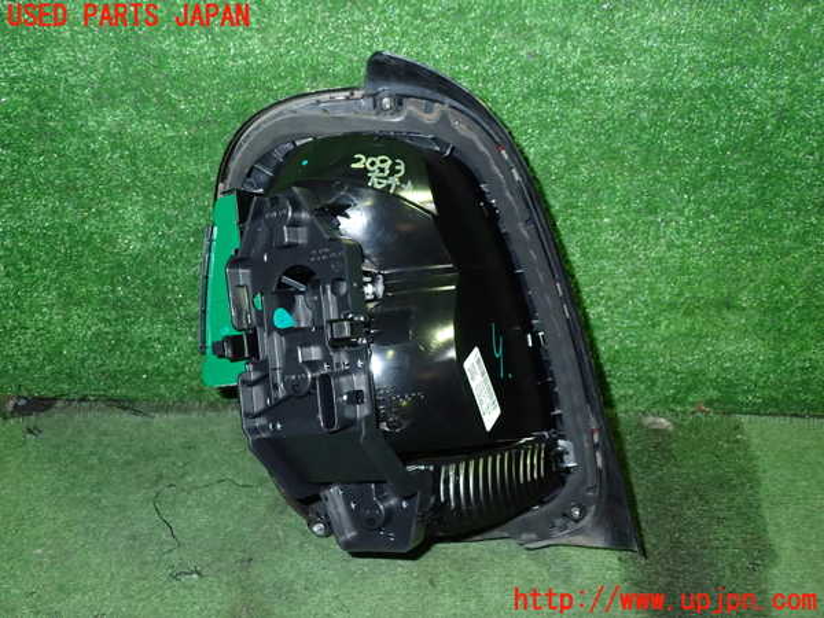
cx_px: 412
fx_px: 762
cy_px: 309
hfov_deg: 56.8
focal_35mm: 32
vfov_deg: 44.2
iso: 800
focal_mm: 5.79
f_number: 7.1
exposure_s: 1/30
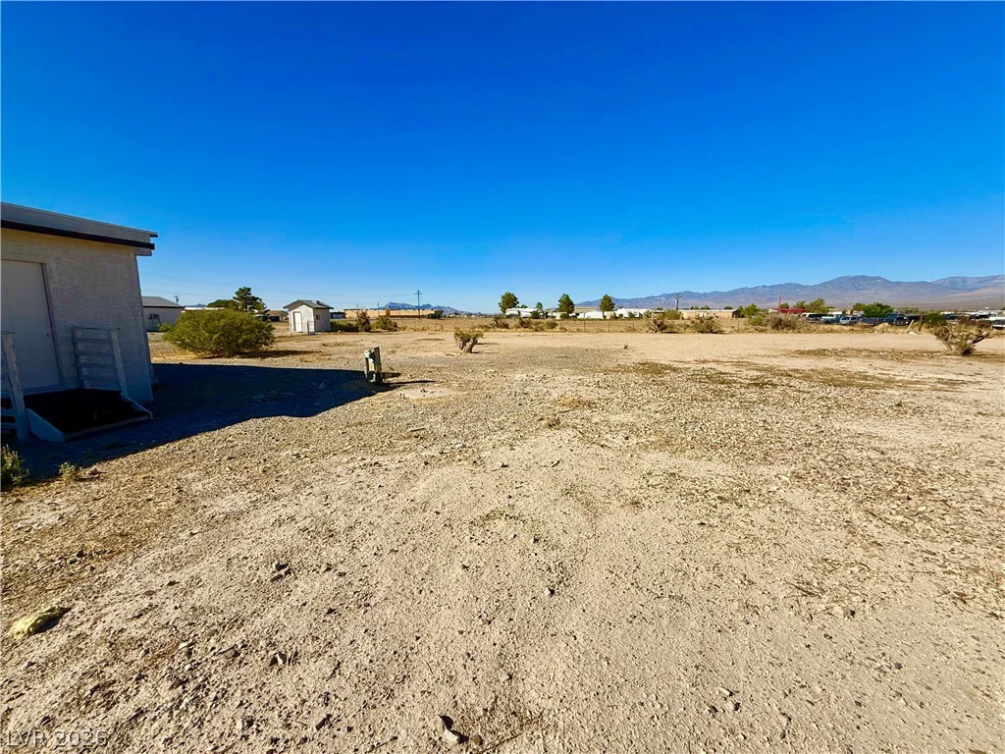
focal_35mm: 14
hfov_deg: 102.1
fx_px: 406
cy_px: 377
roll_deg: -1.3
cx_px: 502
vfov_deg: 85.7
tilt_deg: -5.9
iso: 50
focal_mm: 2.22
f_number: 2.2
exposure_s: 1/4425
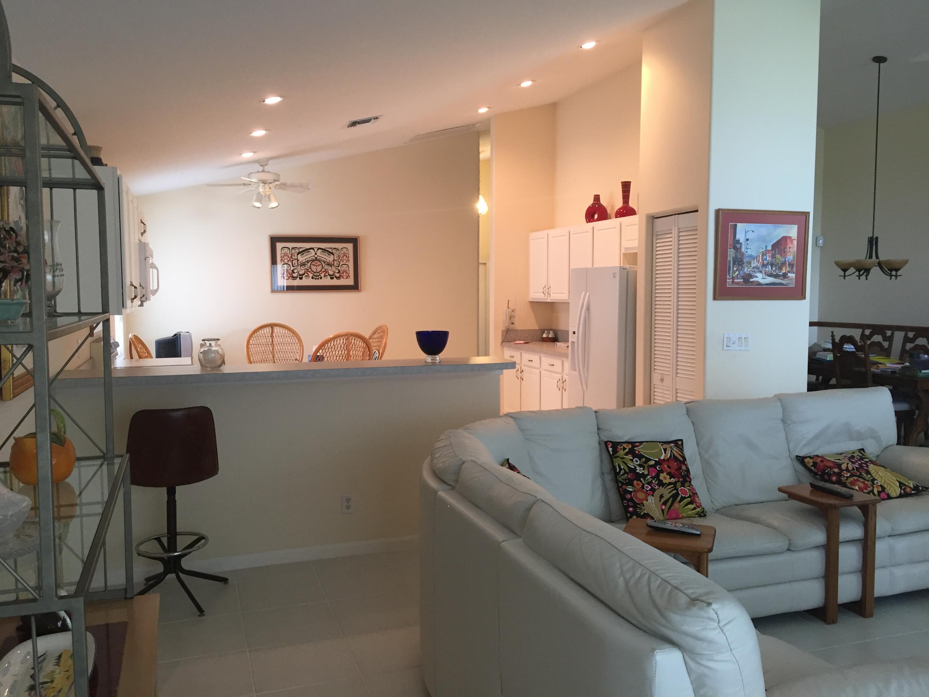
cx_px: 464
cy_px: 348
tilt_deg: -4.0
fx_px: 778
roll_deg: -0.6
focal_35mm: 29
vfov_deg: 48.2
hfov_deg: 61.7
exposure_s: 1/30
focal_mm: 4.15
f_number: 2.2
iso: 100
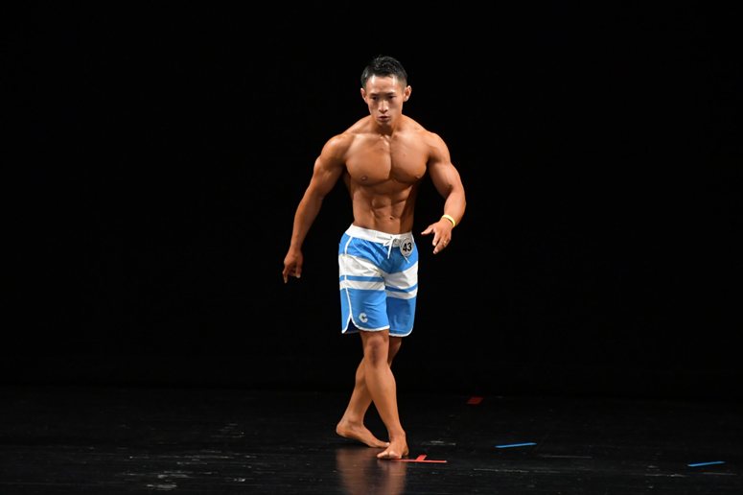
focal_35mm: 315
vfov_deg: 4.4
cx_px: 372
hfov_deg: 6.5
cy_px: 248
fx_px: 6498
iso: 3200
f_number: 5.6
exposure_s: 1/400
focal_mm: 210
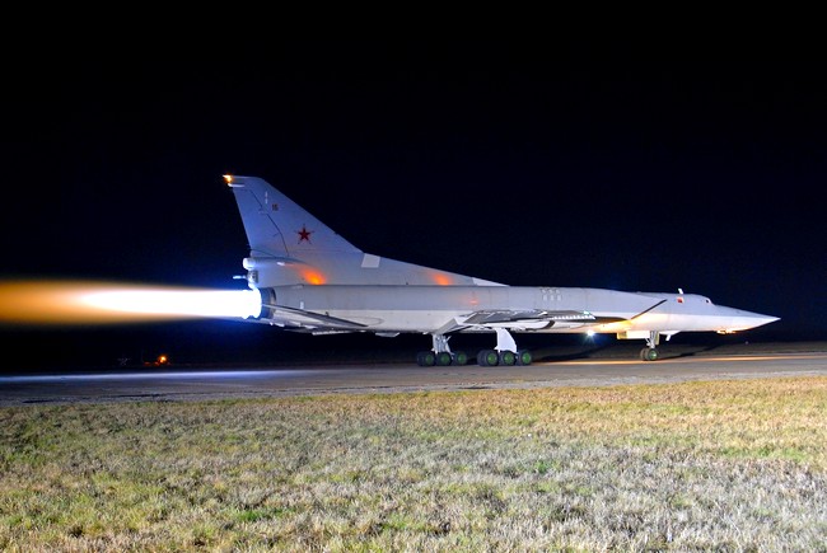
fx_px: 1035
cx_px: 414
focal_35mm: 45
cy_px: 276
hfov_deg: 43.6
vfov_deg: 29.9
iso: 200
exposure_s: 3
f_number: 7.1
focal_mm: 30
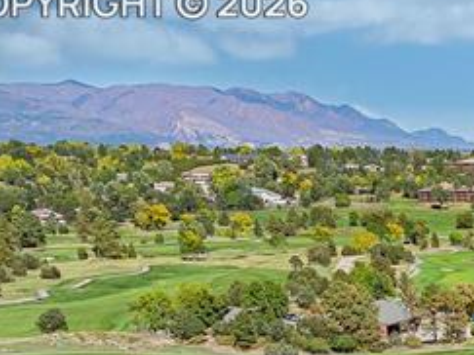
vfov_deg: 13.5
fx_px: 1382
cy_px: 593
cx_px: 930
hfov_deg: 15.7
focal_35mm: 101
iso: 100
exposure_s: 1/160
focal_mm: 12.3
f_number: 2.8
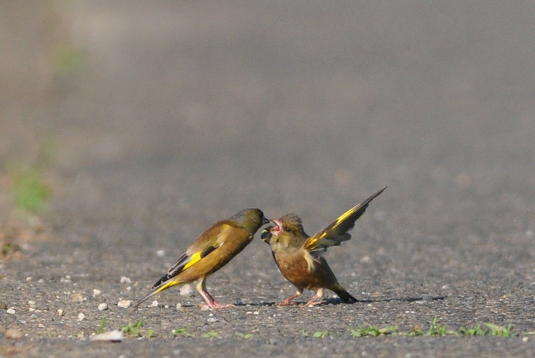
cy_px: 179
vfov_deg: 1.8
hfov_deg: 2.7
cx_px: 268
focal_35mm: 750
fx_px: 11156
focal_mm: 500
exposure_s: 1/3000
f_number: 4.8
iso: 400
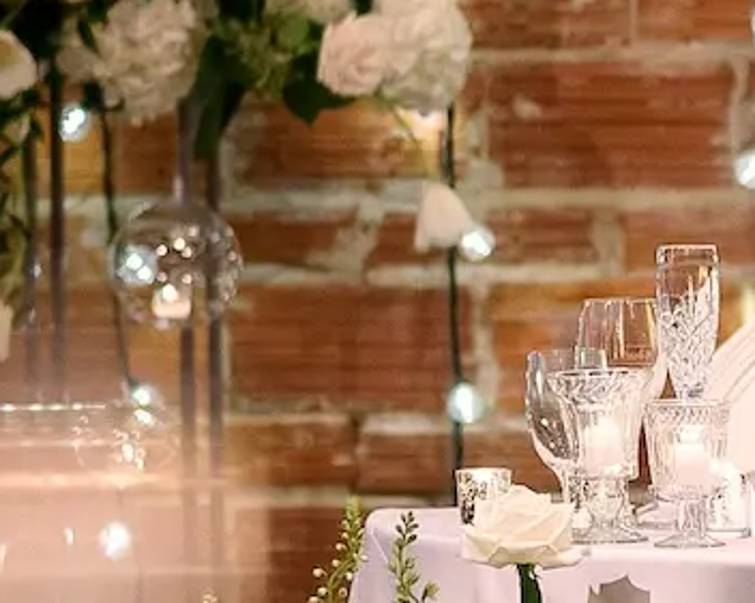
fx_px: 10136
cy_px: 261
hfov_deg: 4.2
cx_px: 1126
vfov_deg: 3.4
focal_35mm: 454
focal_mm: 85
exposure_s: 1/320
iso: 1600
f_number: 2
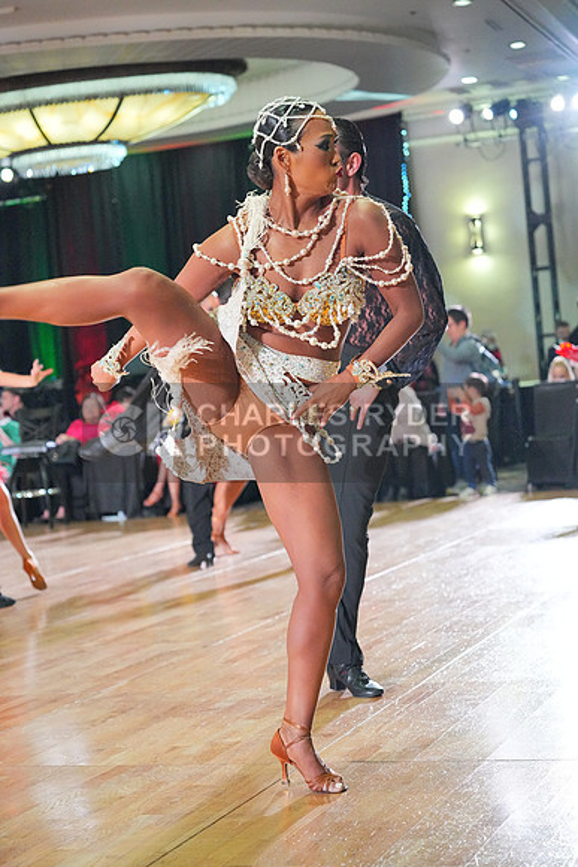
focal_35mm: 70
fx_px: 1685
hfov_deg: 19.5
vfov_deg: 28.8
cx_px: 289
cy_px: 434
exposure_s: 1/400
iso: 8000
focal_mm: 70
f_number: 4
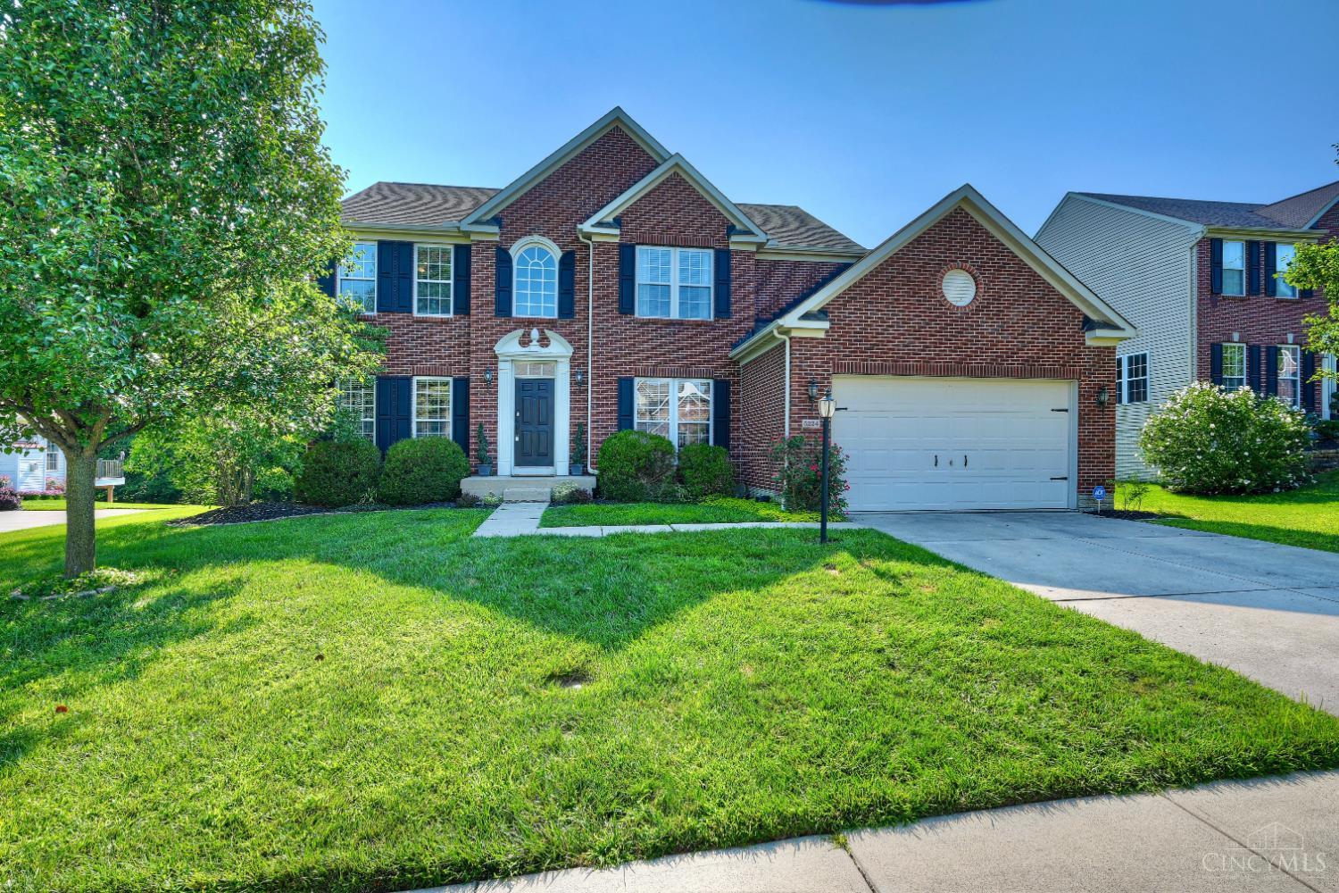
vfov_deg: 68.9
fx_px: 651
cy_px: 446
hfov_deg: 91.6
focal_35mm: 18
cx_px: 670
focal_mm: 17.5
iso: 100
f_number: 10
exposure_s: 1/30
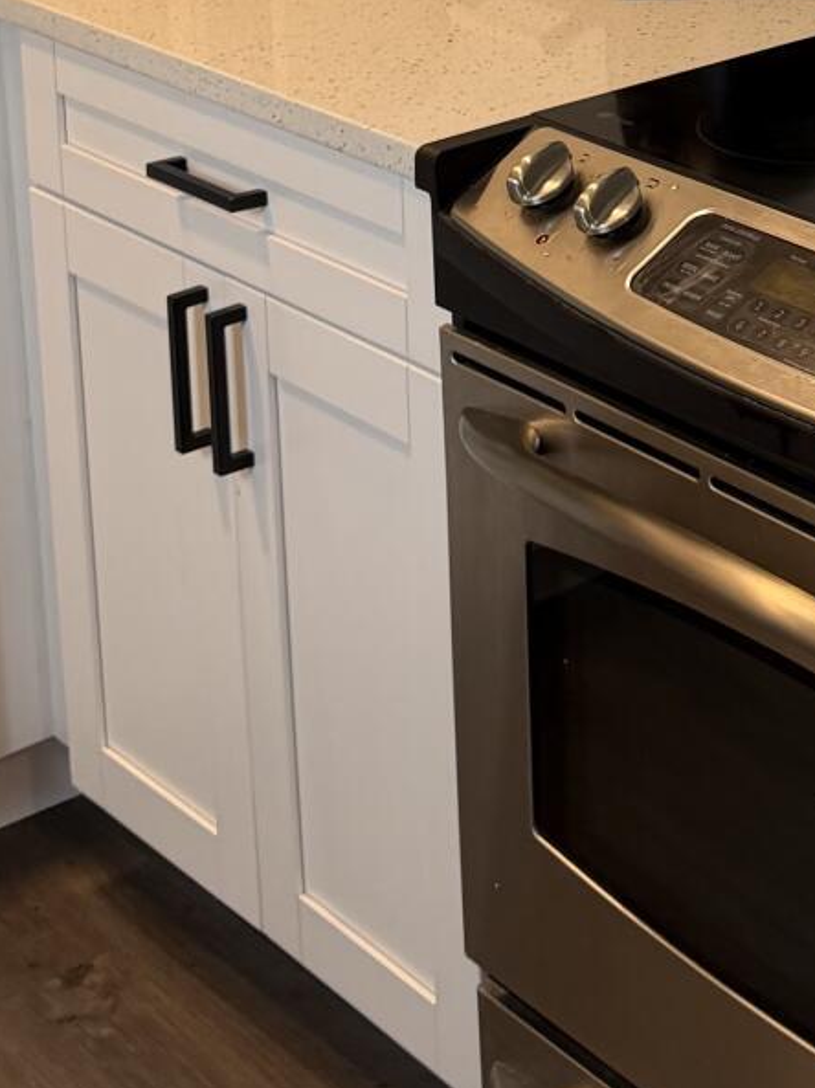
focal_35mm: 81
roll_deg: -0.1
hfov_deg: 17.3
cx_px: 986
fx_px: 2546
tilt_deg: -12.0
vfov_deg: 22.5
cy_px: -178
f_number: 1.78
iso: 125
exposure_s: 1/121
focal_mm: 6.76
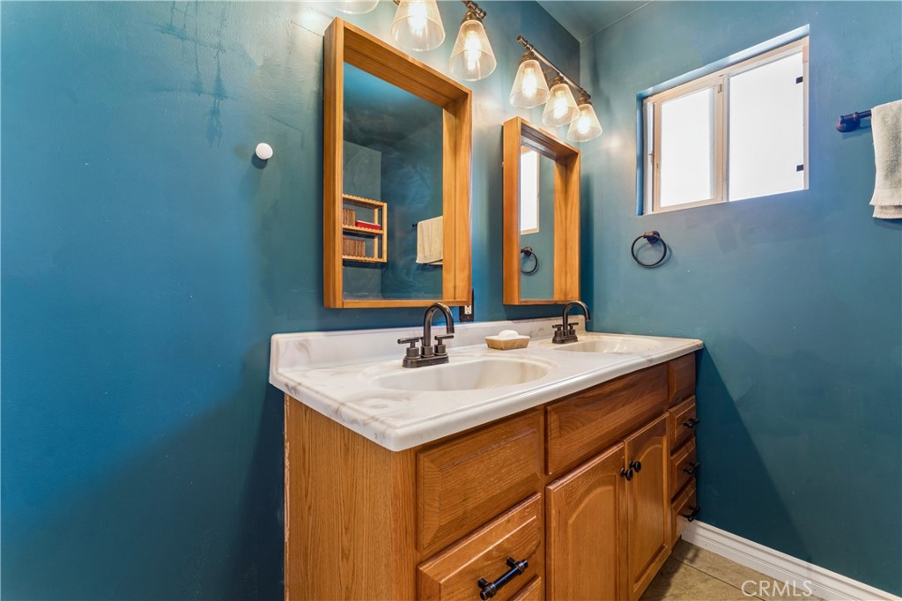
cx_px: 451
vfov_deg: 81.2
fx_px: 351
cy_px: 300
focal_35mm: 14
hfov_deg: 104.3
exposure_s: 2.5
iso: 100
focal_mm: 14
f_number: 13
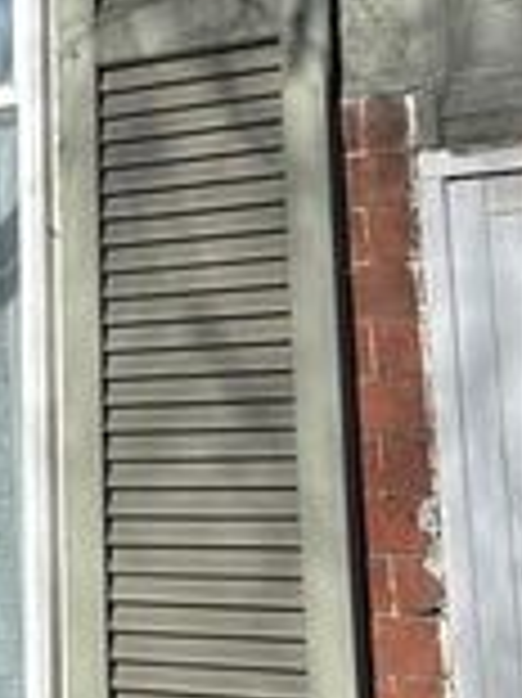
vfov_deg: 17.1
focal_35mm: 112
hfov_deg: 11.6
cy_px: -56
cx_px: -594
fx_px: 2255
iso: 50
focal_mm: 5.7
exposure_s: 1/3831
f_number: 1.5
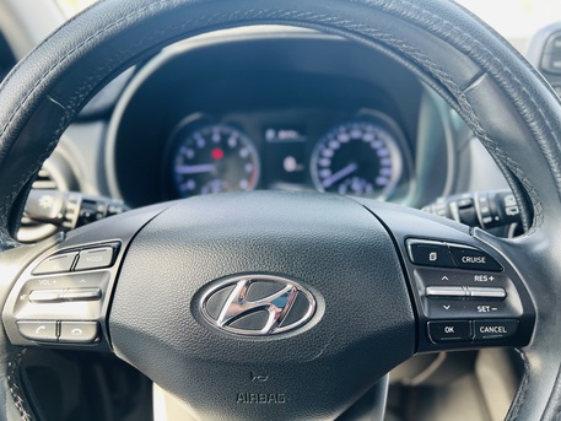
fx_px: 421
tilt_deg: -20.9
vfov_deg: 53.1
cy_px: 210
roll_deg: +2.6
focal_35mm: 26
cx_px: 280
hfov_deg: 67.3
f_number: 1.5
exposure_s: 1/121
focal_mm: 5.7
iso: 50
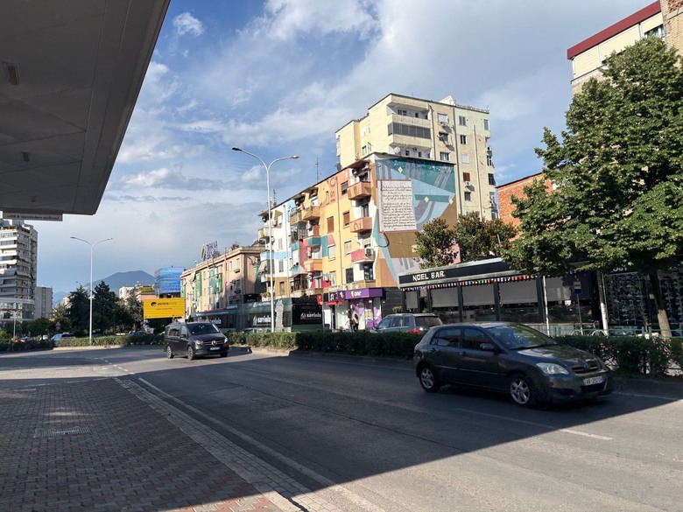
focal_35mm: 26
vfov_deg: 53.1
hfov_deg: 67.3
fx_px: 513
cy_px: 256
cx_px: 342
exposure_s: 1/4608
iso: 50
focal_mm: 5.96
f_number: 1.6
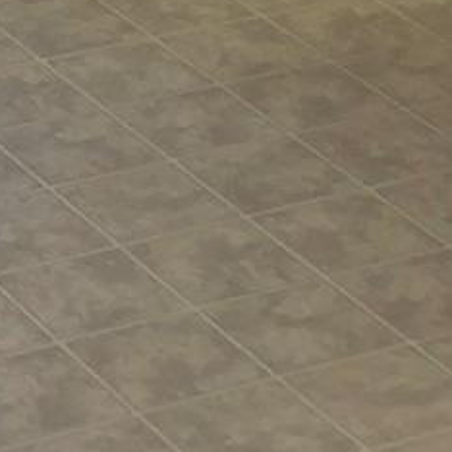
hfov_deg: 8.0
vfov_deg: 7.8
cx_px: -39
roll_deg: +0.6
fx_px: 3206
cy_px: -398
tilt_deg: -14.3
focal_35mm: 217
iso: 25
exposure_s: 1/120
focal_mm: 3.99
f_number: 1.8
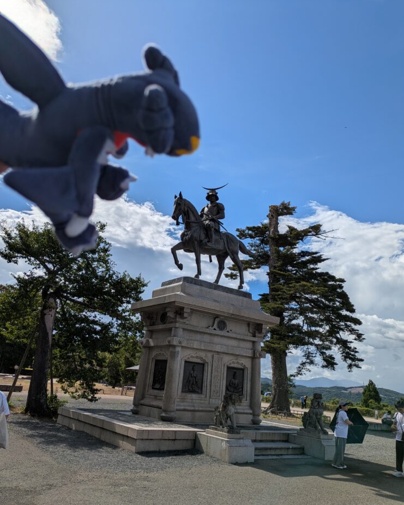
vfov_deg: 63.9
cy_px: 278
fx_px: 403
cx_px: 201
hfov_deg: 53.2
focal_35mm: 27
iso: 48
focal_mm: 5.43
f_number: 1.89
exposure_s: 1/5917
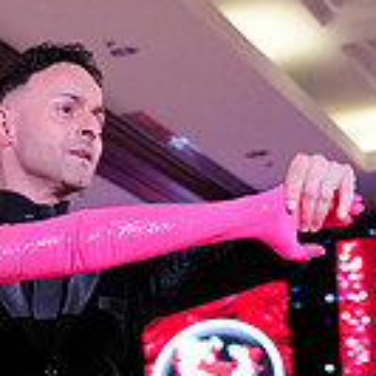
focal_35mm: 130
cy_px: 608
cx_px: -131
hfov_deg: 12.9
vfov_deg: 12.6
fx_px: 1598
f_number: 4.5
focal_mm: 35
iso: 2500
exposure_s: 1/250
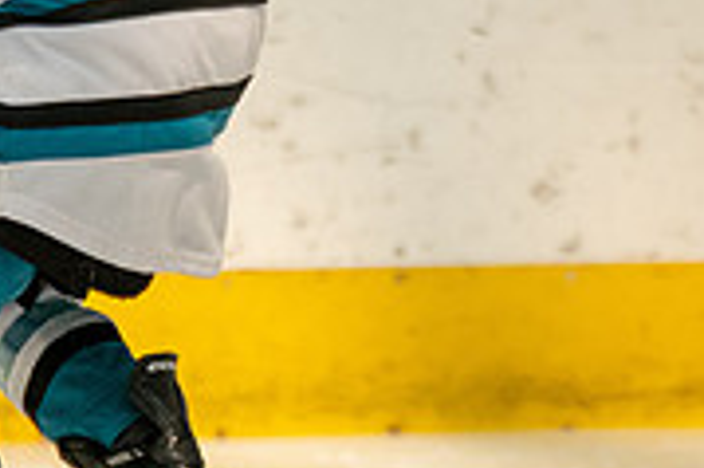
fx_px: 27821
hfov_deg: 1.4
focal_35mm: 1424
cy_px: 65
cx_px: 170
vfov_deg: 1.0
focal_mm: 300
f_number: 3.2
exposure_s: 1/6400
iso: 1600
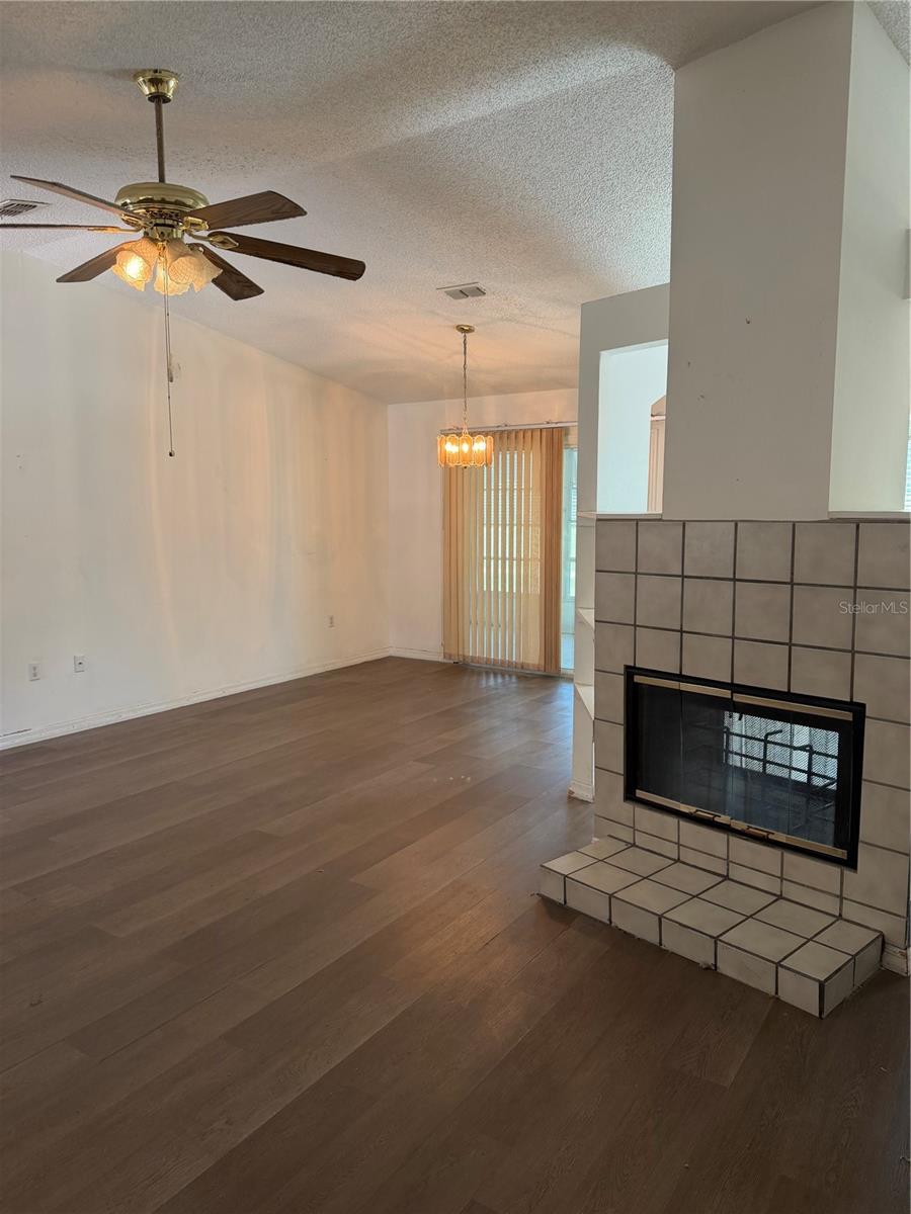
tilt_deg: -6.7
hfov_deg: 56.8
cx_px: 456
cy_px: 607
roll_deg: -0.2
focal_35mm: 24
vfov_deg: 71.6
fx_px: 842
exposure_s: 1/60
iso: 160
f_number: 1.78
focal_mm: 6.76
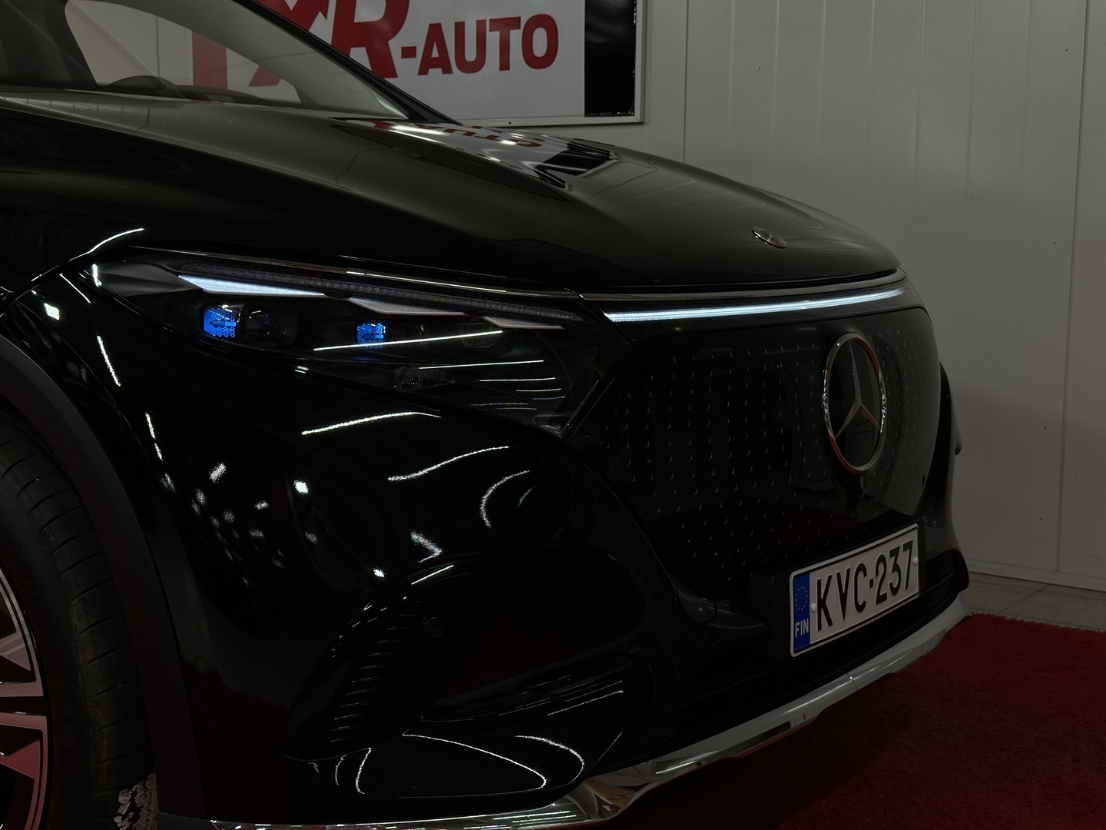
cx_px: 553
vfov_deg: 30.3
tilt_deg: -7.6
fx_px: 1534
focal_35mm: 48
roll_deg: -0.6
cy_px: 415
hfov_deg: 39.7
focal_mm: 6.86
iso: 50
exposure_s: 1/233
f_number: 1.78
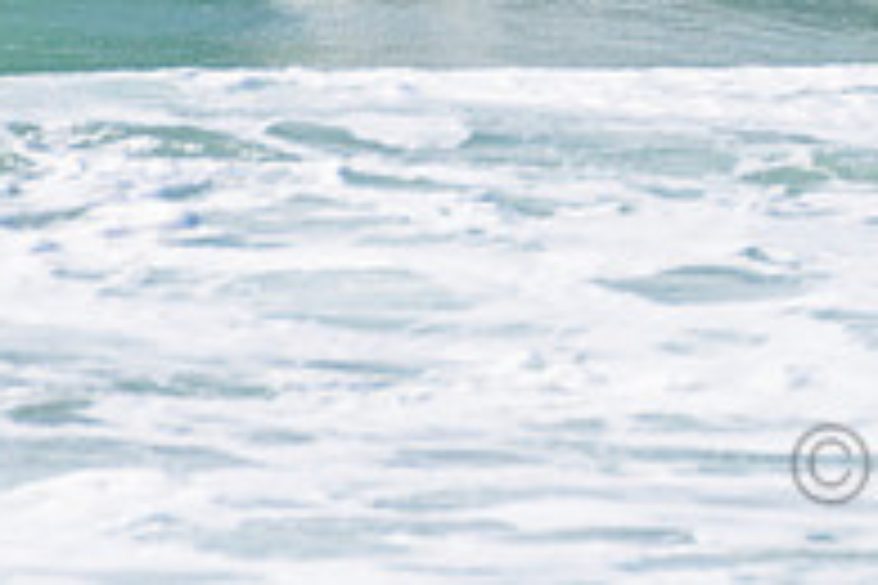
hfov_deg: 0.9
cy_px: -281
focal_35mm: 2228
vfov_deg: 0.6
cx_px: 1139
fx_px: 54334
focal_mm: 500
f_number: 5.6
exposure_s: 1/2000
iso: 450
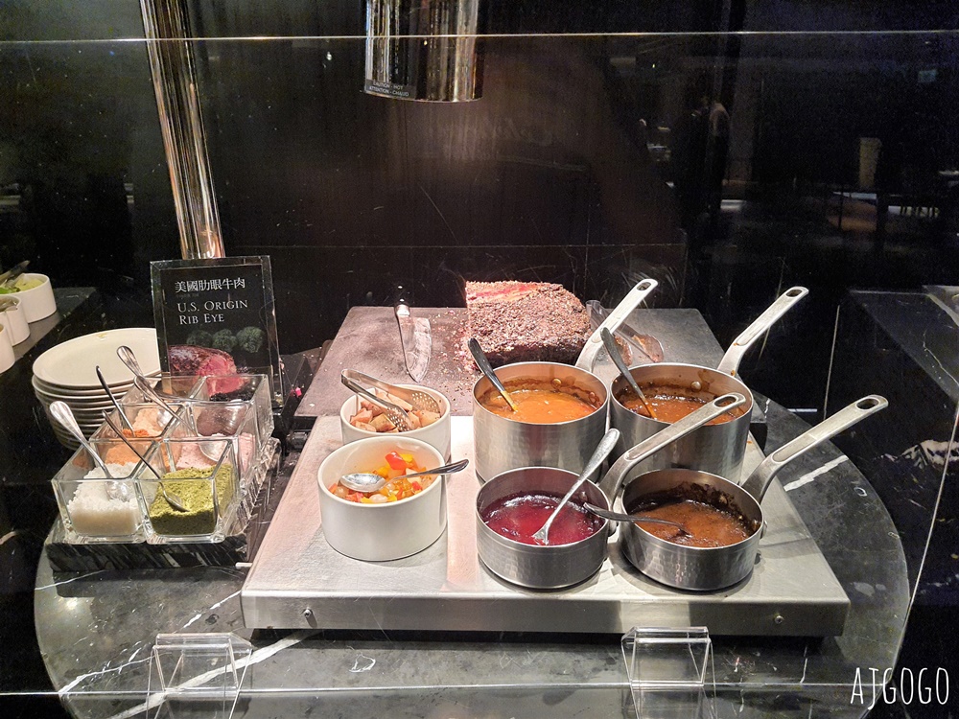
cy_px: 360
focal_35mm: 26
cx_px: 480
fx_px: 720
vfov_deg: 53.1
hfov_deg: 67.3
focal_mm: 4.32
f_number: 1.7
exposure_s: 1/120
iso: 250
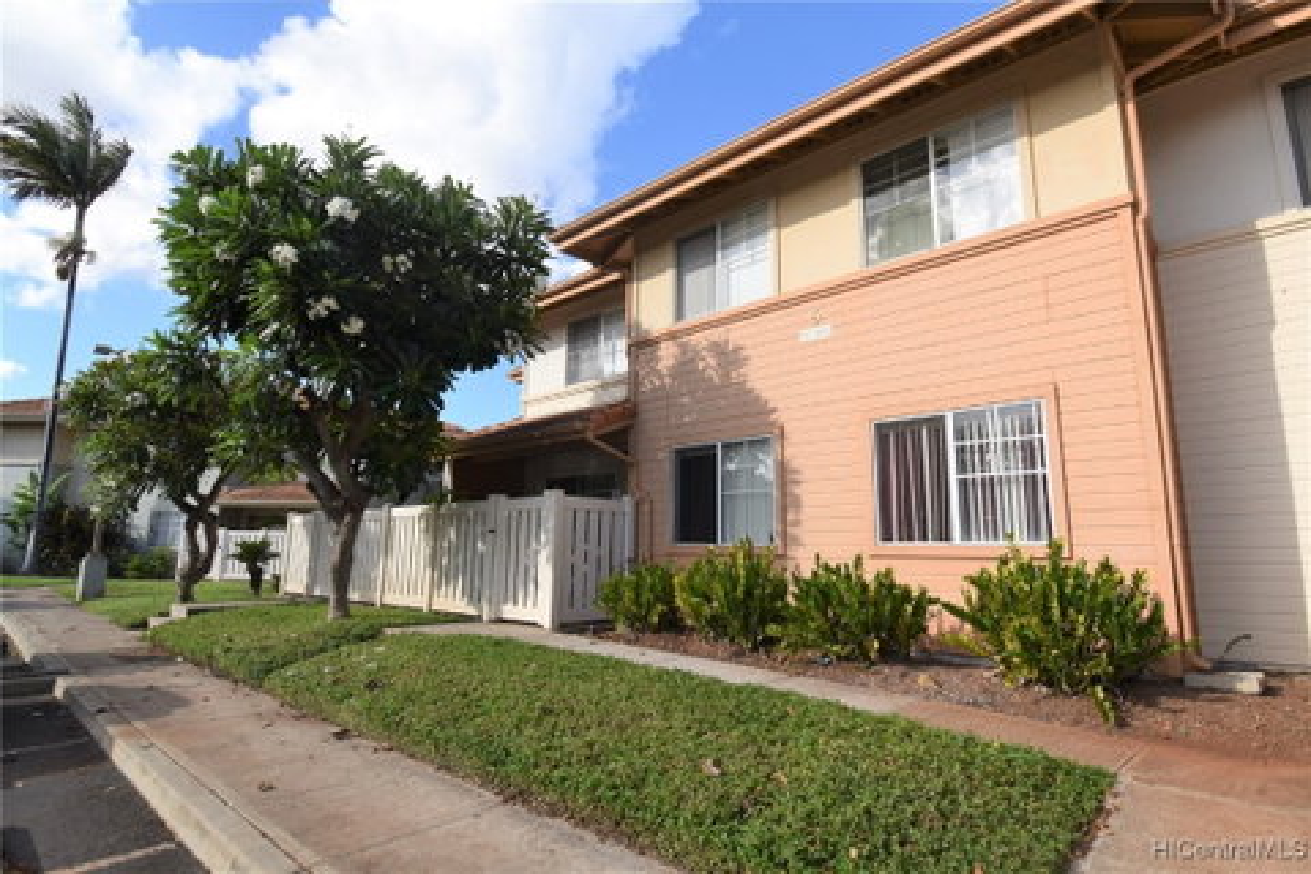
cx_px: 656
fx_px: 710
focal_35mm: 20
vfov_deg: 63.2
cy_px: 437
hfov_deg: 85.4
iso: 100
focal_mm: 13
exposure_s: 1/200
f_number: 8
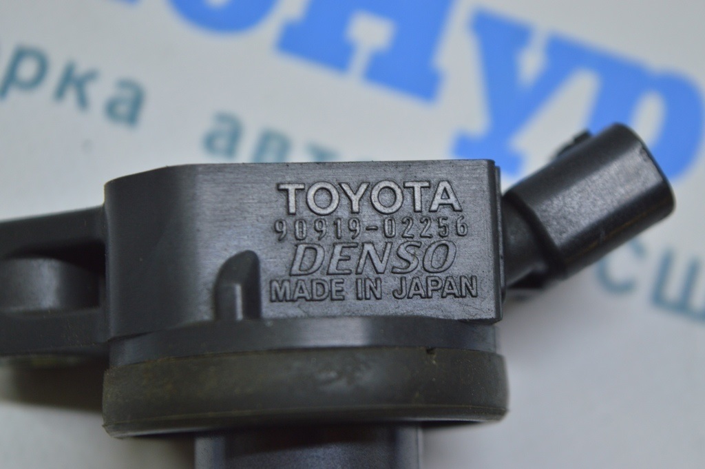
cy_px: 234
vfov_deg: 16.5
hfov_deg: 24.6
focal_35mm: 82
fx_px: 1614
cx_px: 352
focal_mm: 55
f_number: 5.6
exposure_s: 1/50
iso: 400
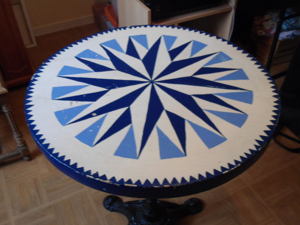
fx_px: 321
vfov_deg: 38.7
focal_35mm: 37
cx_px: 150
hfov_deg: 50.1
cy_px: 112
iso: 400
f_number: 3.2
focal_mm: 6.7
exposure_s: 1/15
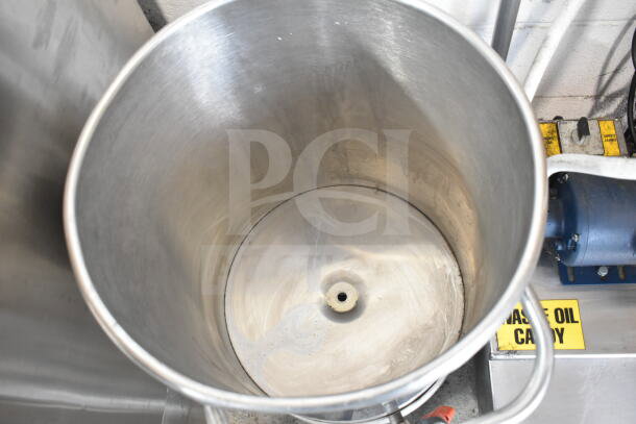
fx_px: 583
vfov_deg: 40.0
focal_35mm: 33
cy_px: 212
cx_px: 318
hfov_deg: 57.2
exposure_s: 1/50
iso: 1600
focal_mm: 22
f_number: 3.8
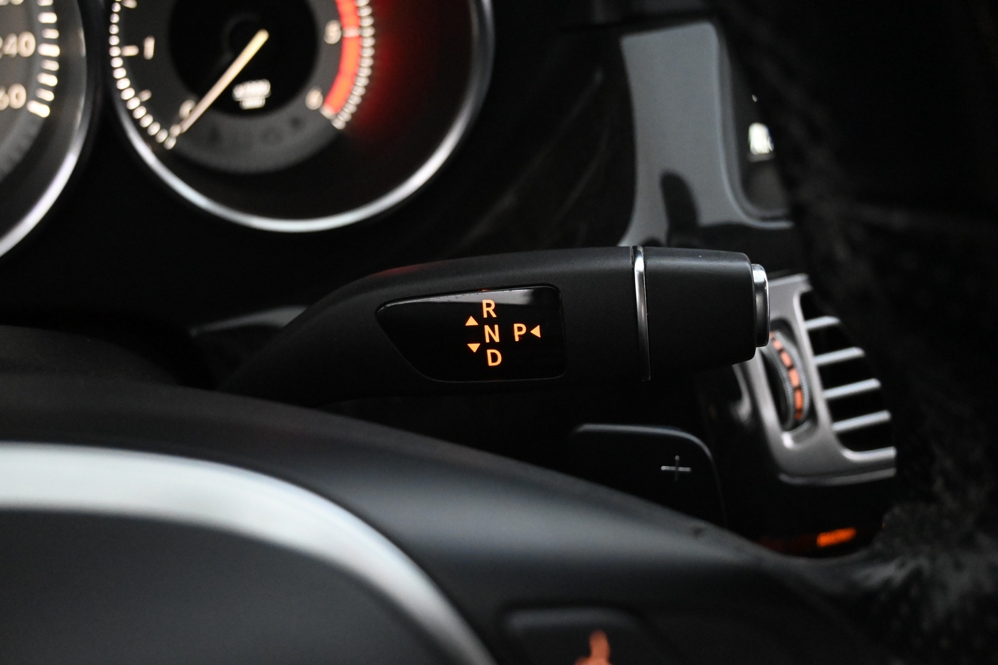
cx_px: 499
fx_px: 936
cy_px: 332
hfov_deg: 56.1
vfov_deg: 39.1
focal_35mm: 34
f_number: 4
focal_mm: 22.5
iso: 6400
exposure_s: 1/50
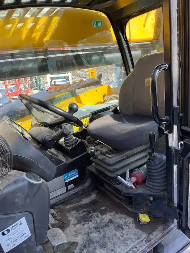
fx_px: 190
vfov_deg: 67.3
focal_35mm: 26
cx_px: 95
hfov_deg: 53.1
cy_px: 126
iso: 50
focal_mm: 5.1
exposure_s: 1/484
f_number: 1.6
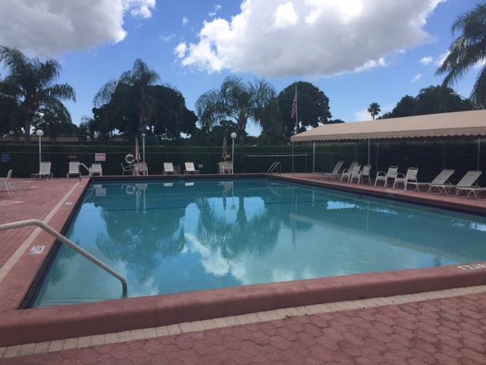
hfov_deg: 61.7
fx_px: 407
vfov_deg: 48.2
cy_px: 182
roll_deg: -0.8
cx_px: 243
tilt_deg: -3.3
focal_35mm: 29
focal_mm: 4.15
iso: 32
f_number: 2.2
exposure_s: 1/2083
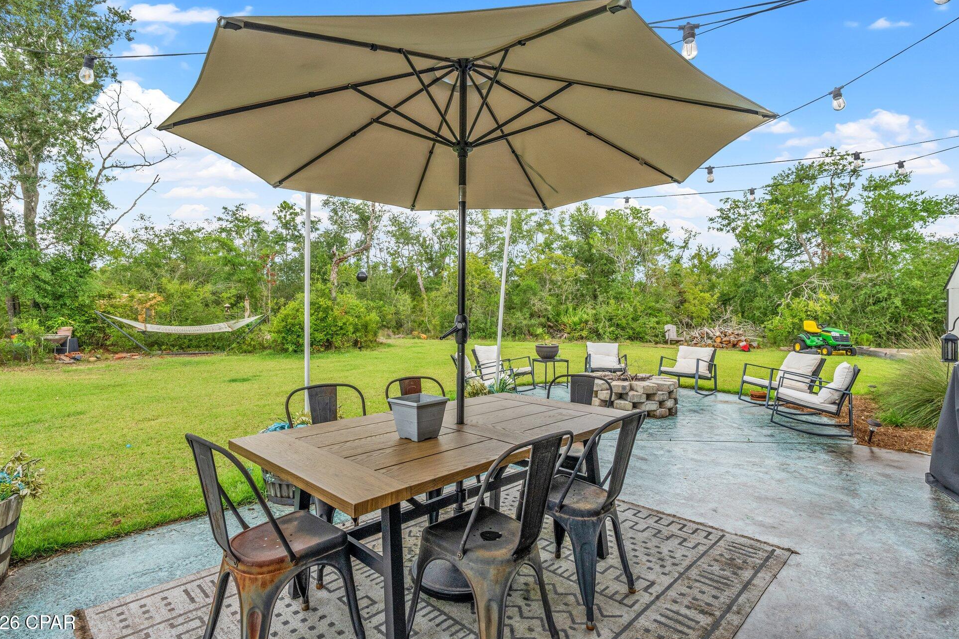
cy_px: 315
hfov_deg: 90.0
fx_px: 479
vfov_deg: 67.4
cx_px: 469
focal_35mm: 18
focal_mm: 17
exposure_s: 1/160
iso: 500
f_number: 9
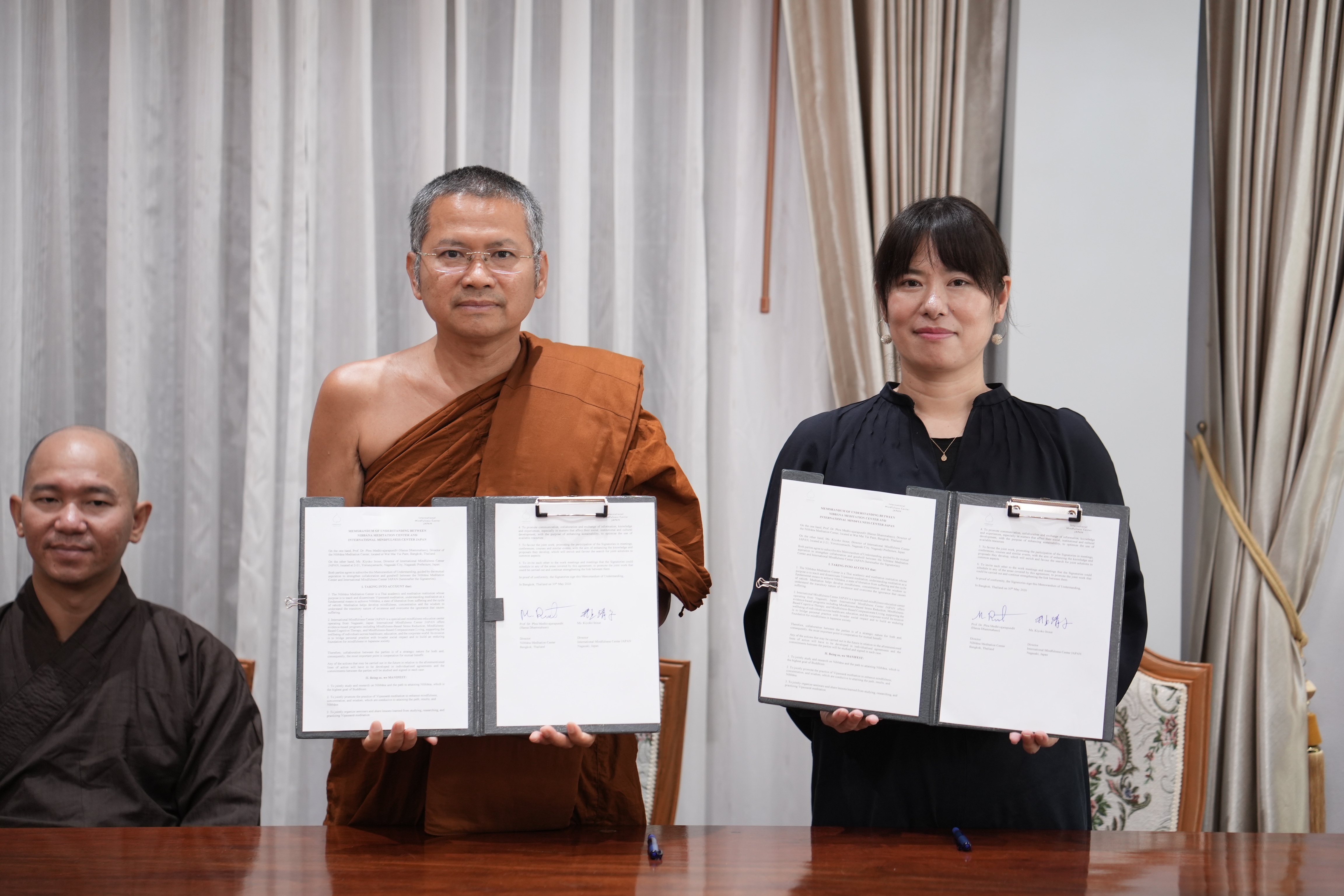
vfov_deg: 16.1
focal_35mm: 85
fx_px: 3173
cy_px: 448
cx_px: 672
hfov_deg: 23.9
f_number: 2.5
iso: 800
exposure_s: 1/100
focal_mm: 85
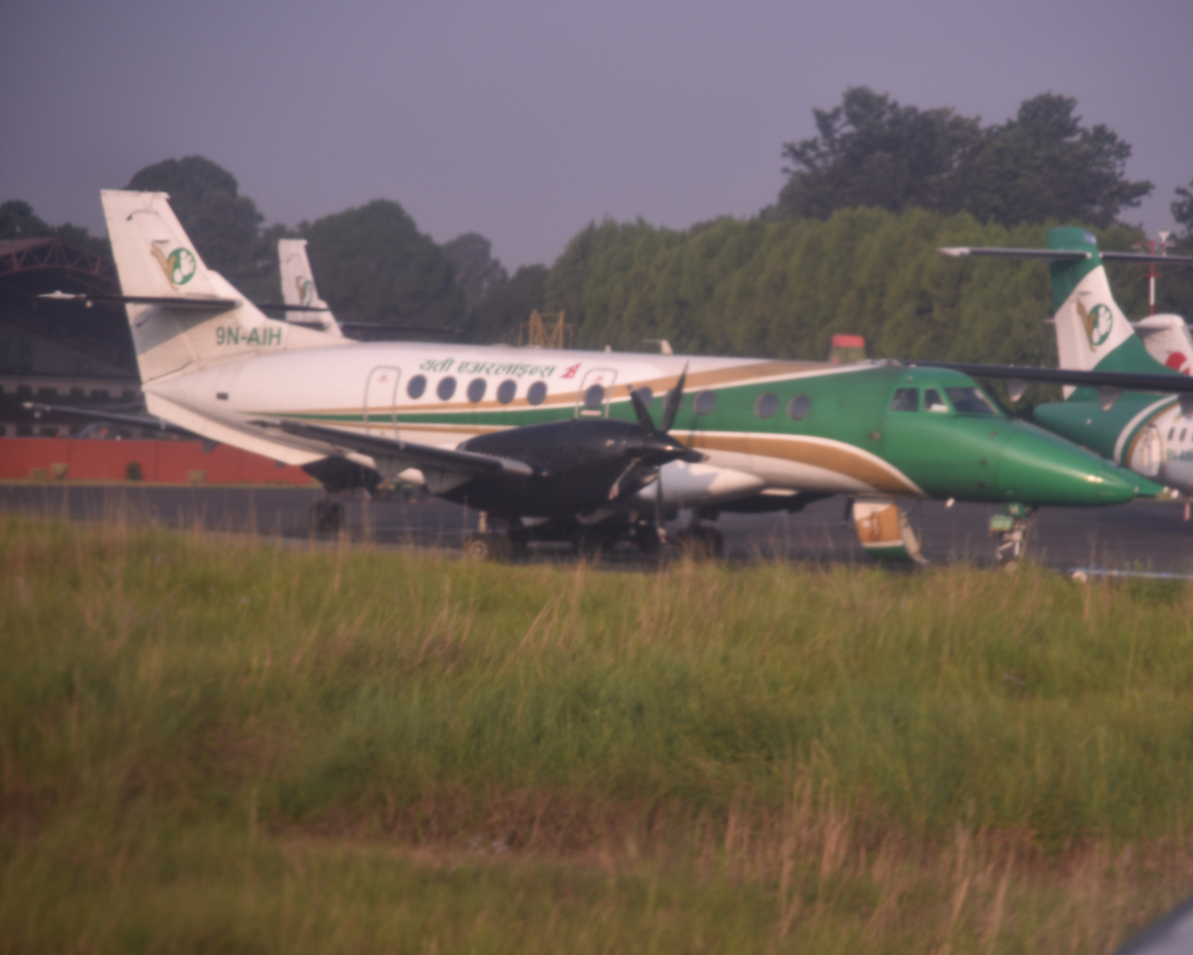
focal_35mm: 136
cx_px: 698
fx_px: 4802
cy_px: 479
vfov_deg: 11.4
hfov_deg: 14.2
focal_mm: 120
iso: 100
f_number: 4
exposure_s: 1/160
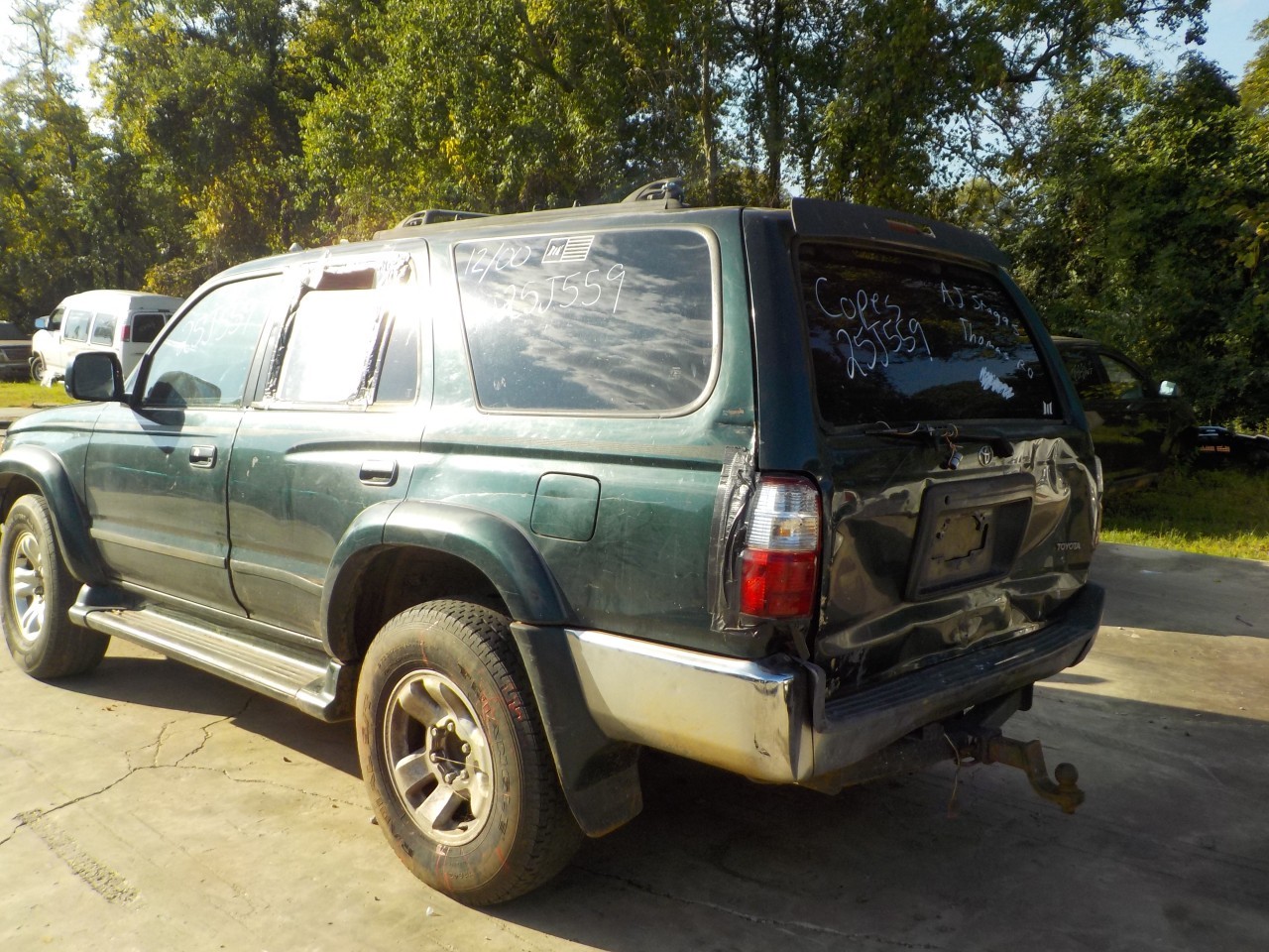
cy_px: 476
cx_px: 634
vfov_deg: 46.8
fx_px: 1100
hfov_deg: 60.0
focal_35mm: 30
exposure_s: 1/800
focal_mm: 4.1
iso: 125
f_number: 3.3
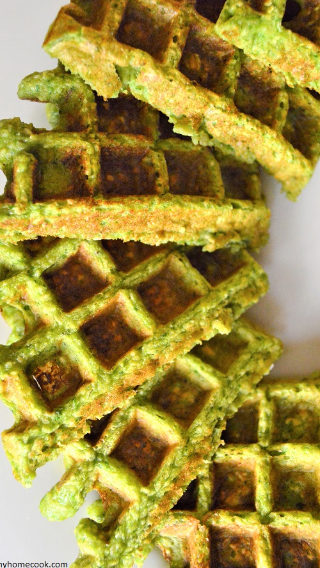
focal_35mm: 51
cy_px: 282
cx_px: 145
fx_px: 769
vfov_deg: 40.6
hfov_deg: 23.5
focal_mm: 32
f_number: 4.8
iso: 3200
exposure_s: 1/200
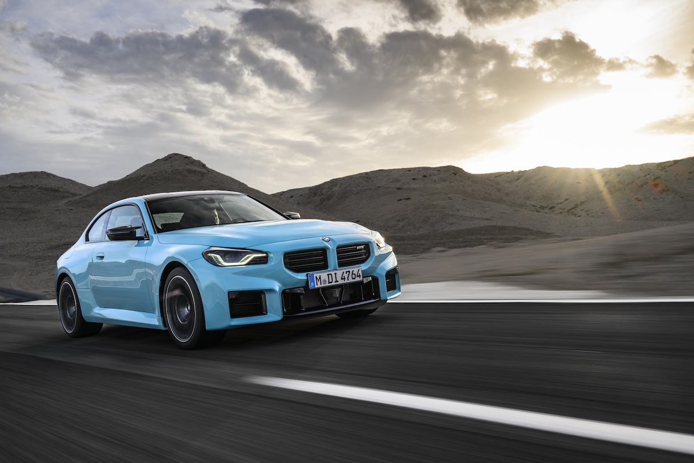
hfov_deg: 51.9
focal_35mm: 37
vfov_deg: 35.9
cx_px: 347
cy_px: 232
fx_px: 713
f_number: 11
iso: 80
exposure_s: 1/20
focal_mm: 37
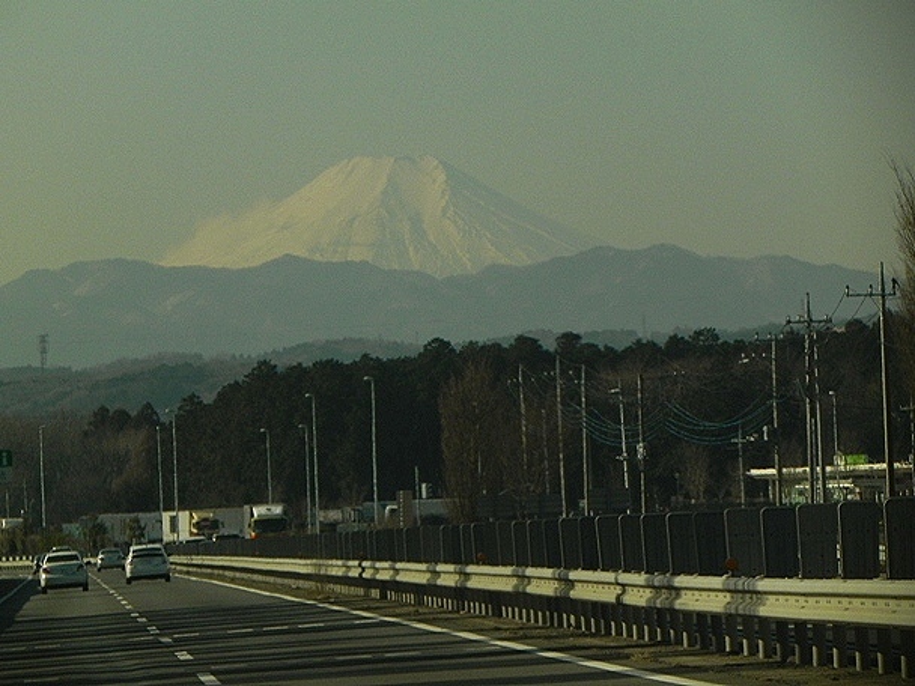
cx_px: 458
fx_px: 8908
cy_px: 343
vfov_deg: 4.4
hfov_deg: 5.9
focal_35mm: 337
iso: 200
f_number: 6.3
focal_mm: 59.9
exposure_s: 1/2000
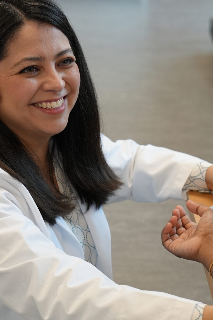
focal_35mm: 101
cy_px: 213
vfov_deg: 20.1
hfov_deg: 13.5
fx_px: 896
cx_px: 131
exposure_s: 1/160
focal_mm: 49
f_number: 4
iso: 1000
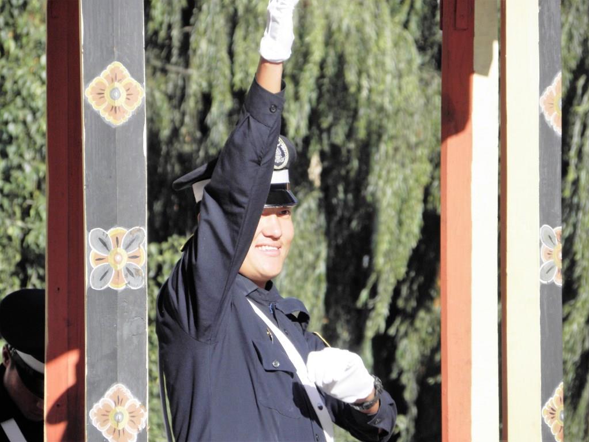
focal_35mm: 364
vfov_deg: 4.1
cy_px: 221
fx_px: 6194
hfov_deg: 5.4
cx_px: 295
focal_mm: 64.61
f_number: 5
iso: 100
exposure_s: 1/400
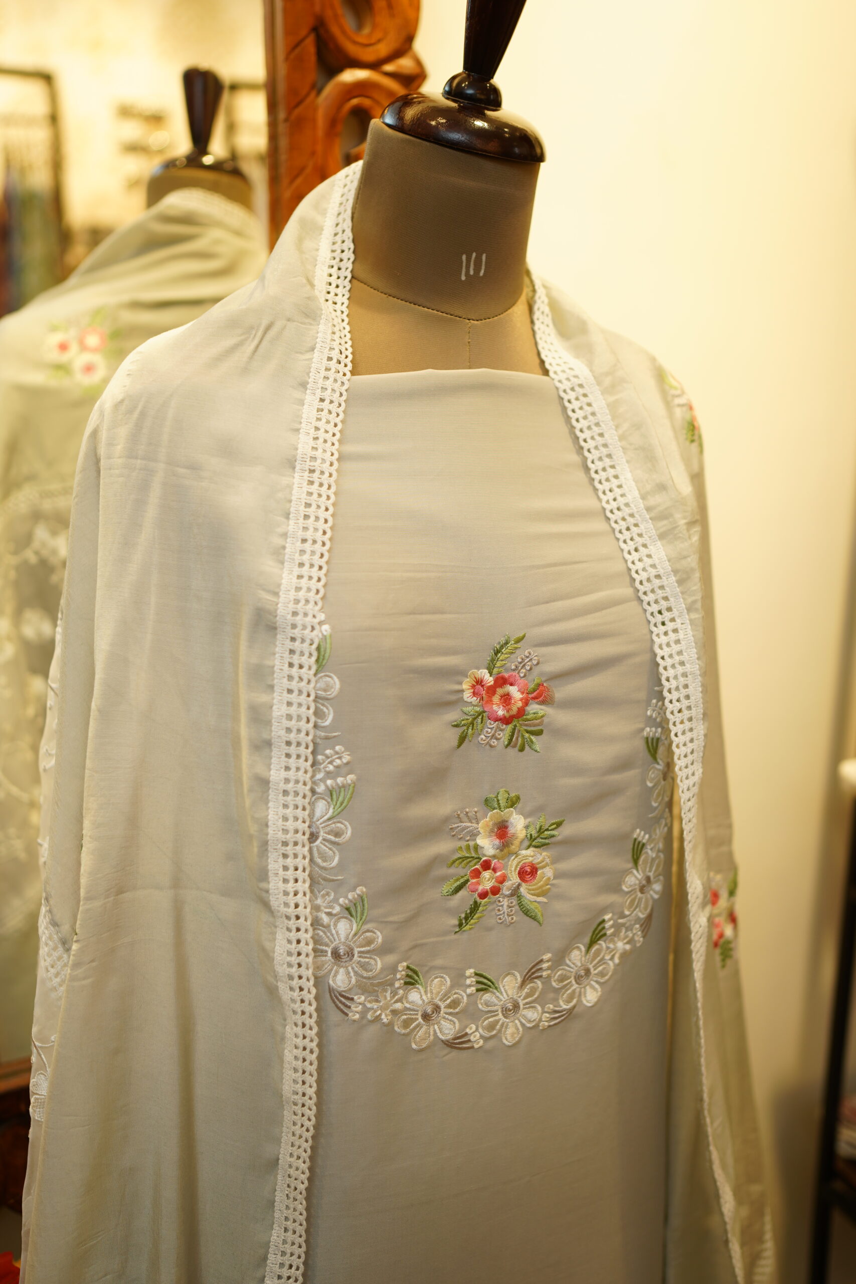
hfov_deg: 37.9
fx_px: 1248
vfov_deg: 54.4
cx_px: 428
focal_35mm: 35
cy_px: 642
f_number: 2.2
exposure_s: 1/125
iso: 160
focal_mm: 35
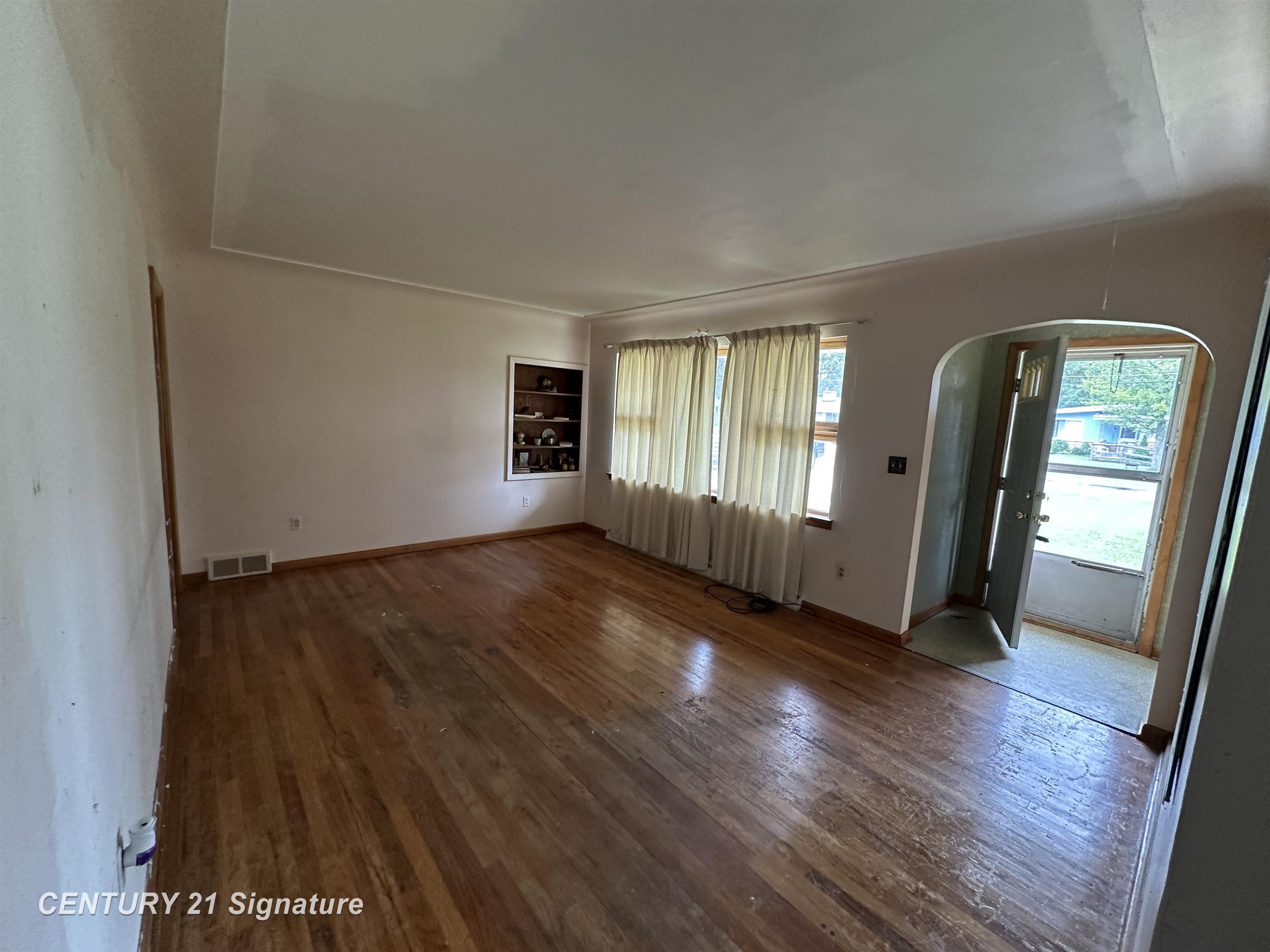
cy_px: 476
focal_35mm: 14
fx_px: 514
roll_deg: -3.0
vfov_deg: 85.7
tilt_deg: -6.9
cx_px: 635
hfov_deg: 102.1
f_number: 2.2
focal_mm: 2.22
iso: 320
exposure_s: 1/84
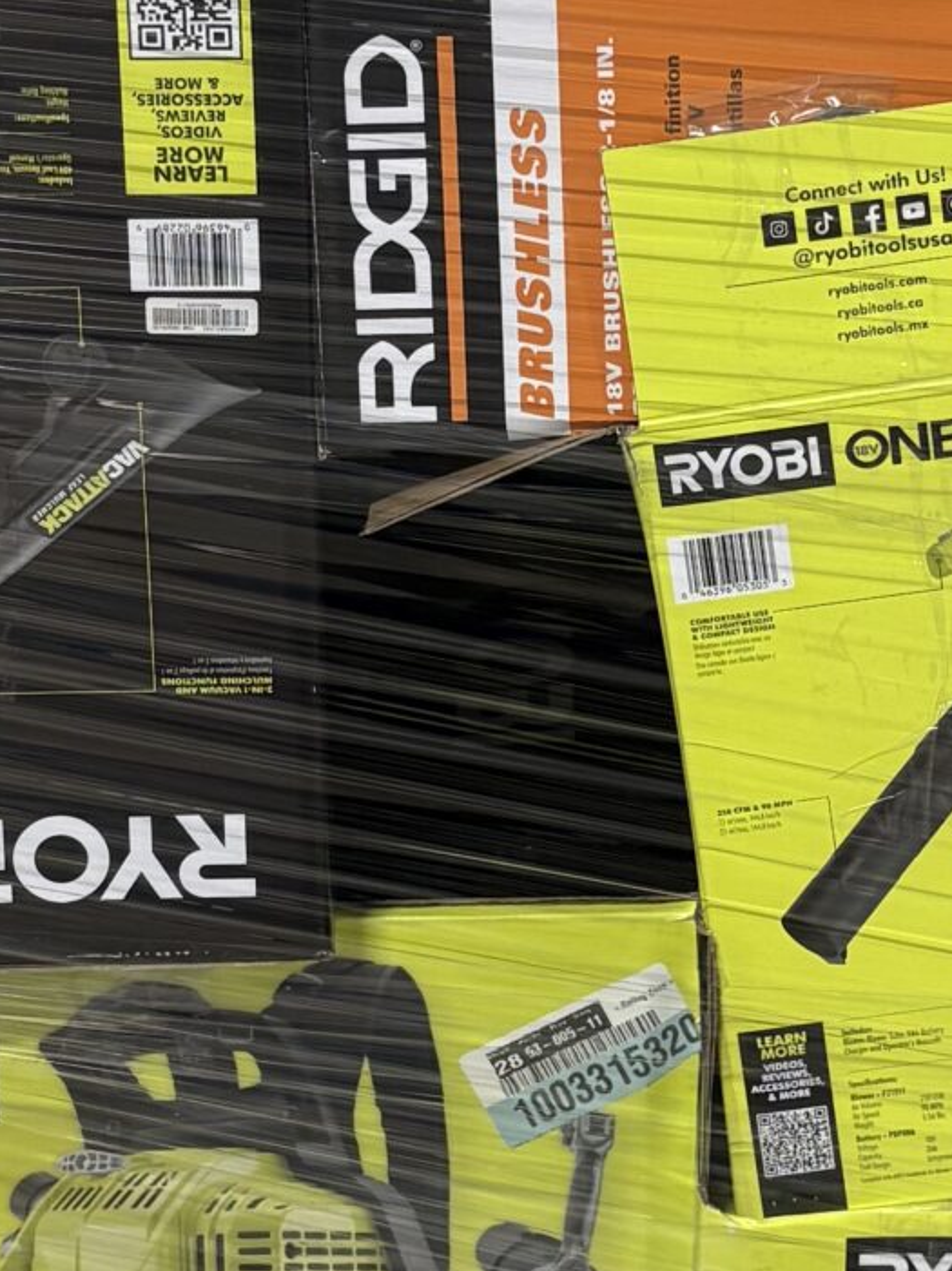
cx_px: 691
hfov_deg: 15.5
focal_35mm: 95
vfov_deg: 20.6
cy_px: 430
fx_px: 3487
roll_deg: -0.9
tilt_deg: -20.2
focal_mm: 5.96
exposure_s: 1/60
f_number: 1.6
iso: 160
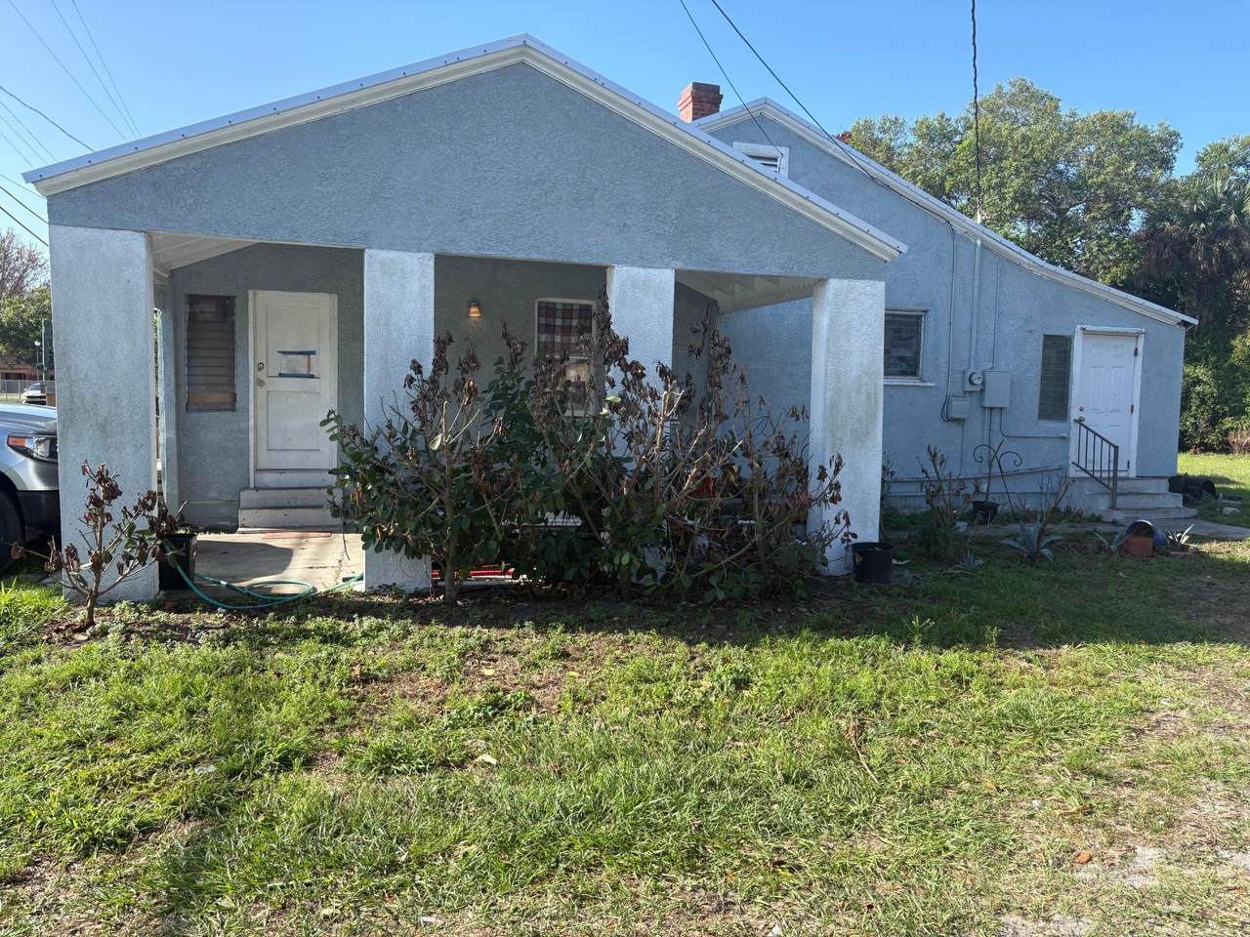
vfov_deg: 53.1
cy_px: 468
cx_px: 625
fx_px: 939
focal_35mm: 26
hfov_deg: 67.3
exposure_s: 1/1550
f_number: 1.6
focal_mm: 5.96
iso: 50
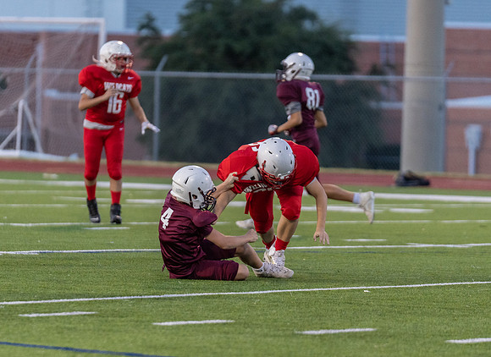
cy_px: 181
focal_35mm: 329
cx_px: 233
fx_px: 4620
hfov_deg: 6.1
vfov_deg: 4.4
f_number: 2.8
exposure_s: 1/1250
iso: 2500
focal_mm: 200
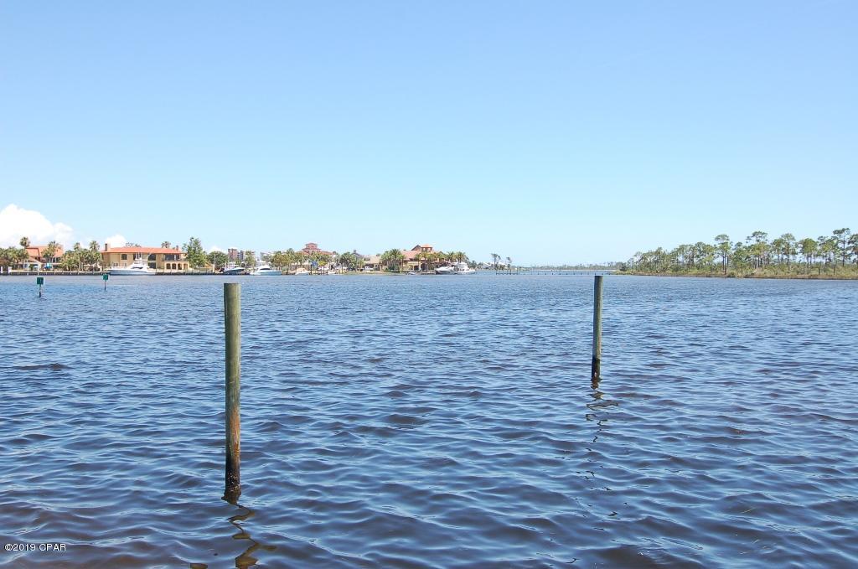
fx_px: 857
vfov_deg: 36.7
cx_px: 429
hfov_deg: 53.2
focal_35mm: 36
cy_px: 284
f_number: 9
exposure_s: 1/320
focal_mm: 24
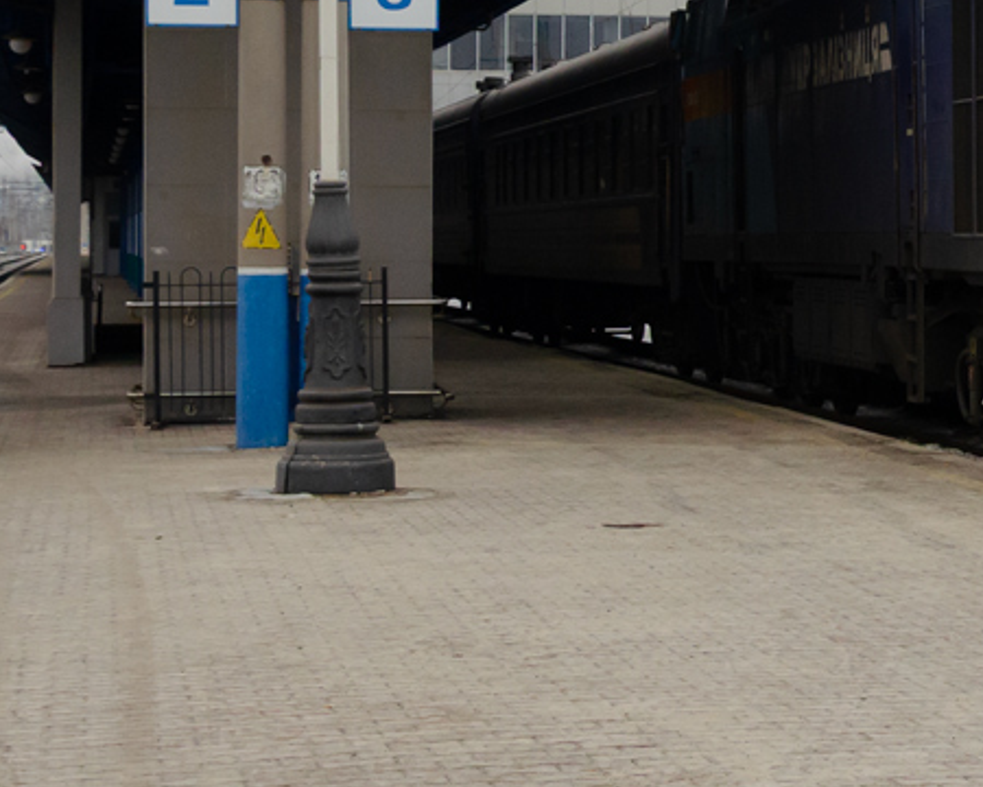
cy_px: -141
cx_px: 1250
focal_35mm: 131
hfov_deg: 14.2
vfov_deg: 11.6
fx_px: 3811
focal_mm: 30
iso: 640
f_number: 7.1
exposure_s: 1/500
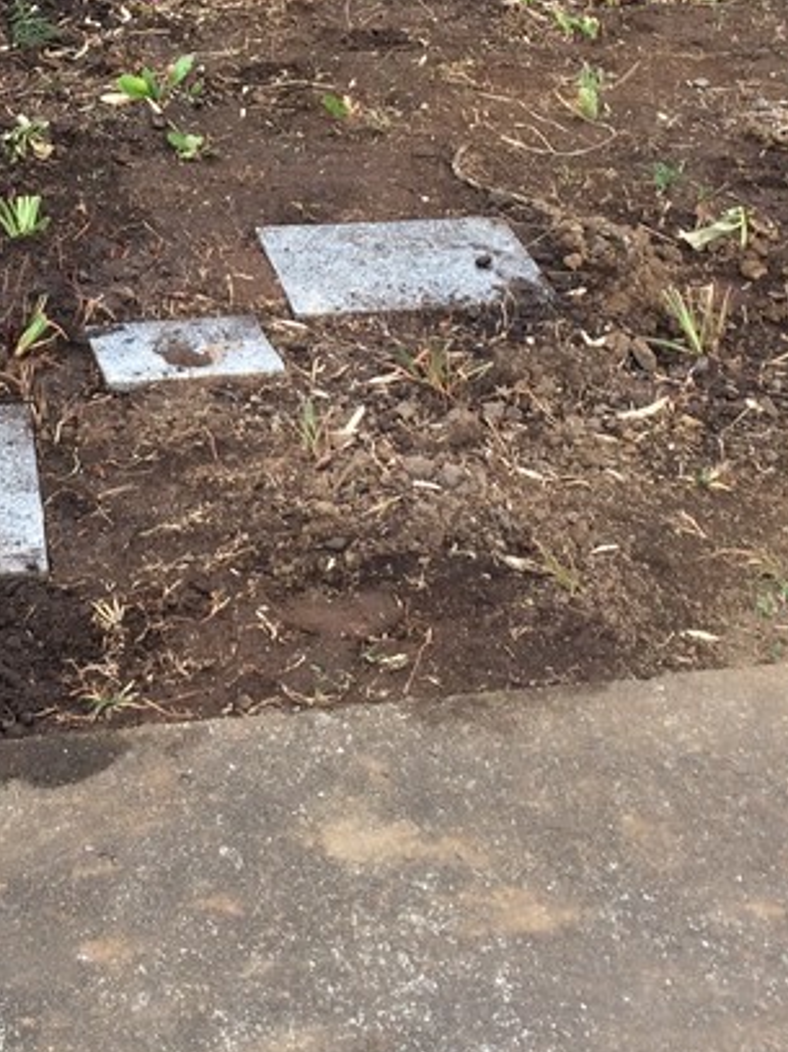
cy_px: 93
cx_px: 119
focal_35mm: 73
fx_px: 2217
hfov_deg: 19.9
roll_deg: +2.4
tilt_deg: -23.3
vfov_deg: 25.8
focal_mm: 4.15
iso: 40
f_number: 2.2
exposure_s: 1/60
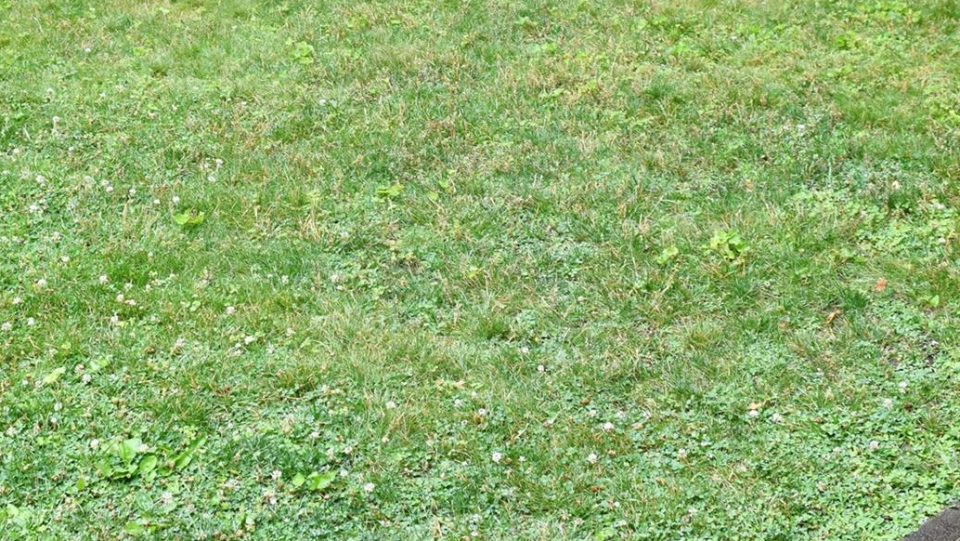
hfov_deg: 37.1
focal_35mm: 56
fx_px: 1426
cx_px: 393
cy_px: -39
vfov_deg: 20.6
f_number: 6.3
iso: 400
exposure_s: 1/160
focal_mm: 18
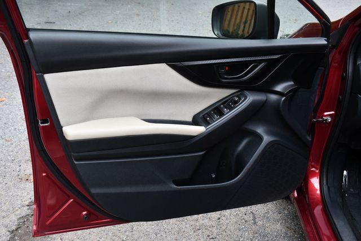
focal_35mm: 36
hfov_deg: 53.2
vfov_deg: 36.8
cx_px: 180
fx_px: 361
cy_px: 120
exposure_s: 1/250
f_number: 5.6
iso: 360
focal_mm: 24
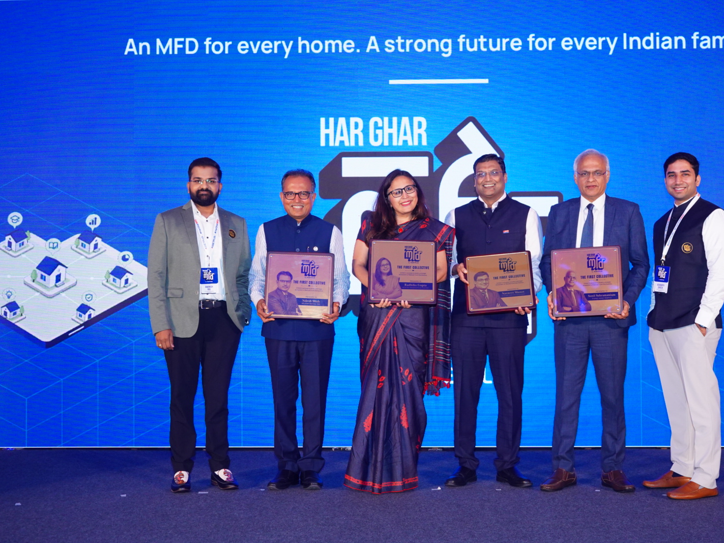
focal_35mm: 47
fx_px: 983
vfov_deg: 30.9
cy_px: 272
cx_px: 401
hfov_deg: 40.4
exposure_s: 1/125
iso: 2500
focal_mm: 43
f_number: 7.1
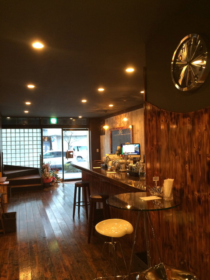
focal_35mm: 30
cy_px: 140
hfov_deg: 46.8
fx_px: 243
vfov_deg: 60.0
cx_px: 105
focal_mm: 4.12
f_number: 2.2
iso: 200
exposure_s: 1/30
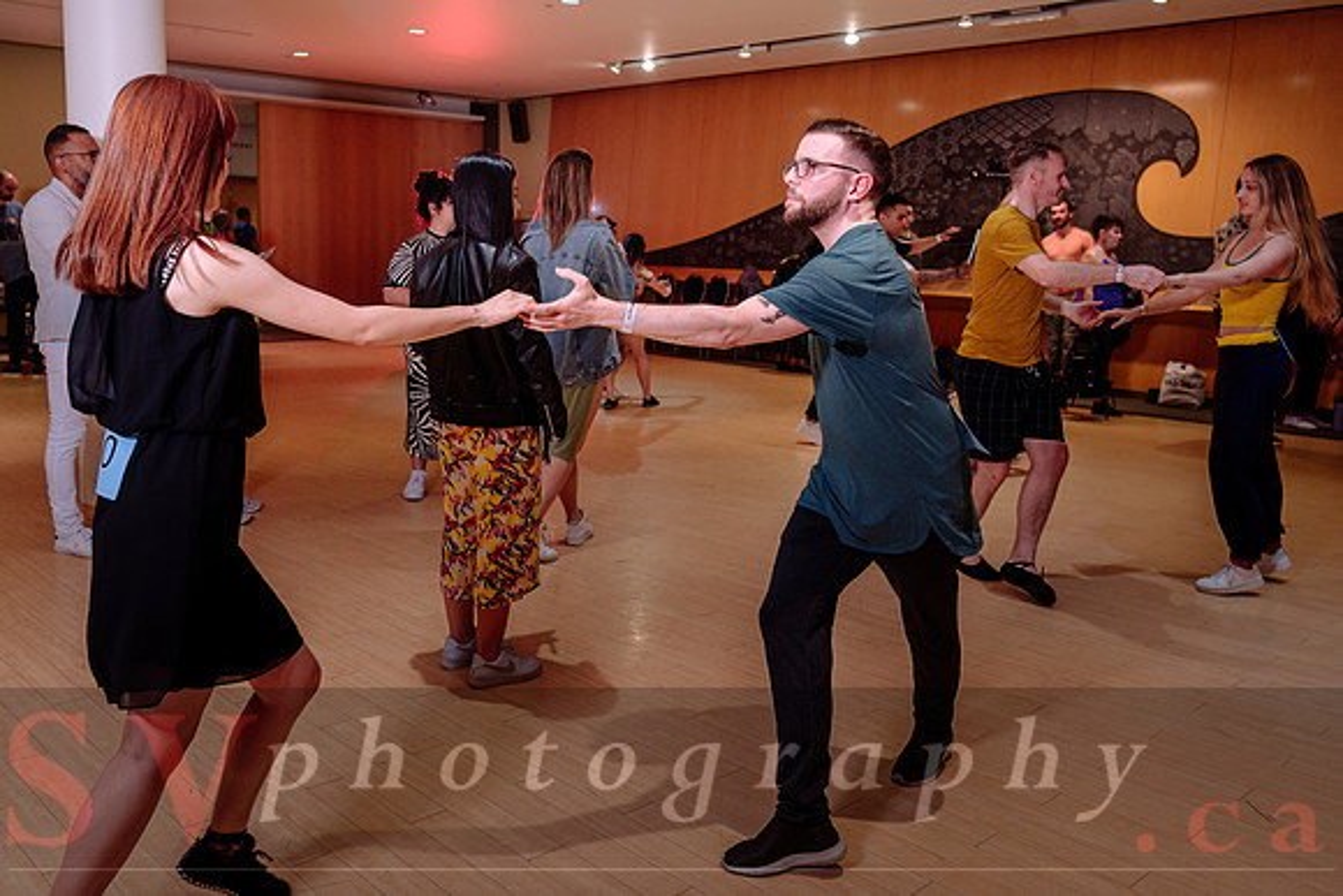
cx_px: 610
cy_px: 381
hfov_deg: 56.6
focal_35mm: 33
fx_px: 1244
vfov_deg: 39.5
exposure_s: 1/100
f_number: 3.2
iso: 400
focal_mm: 29
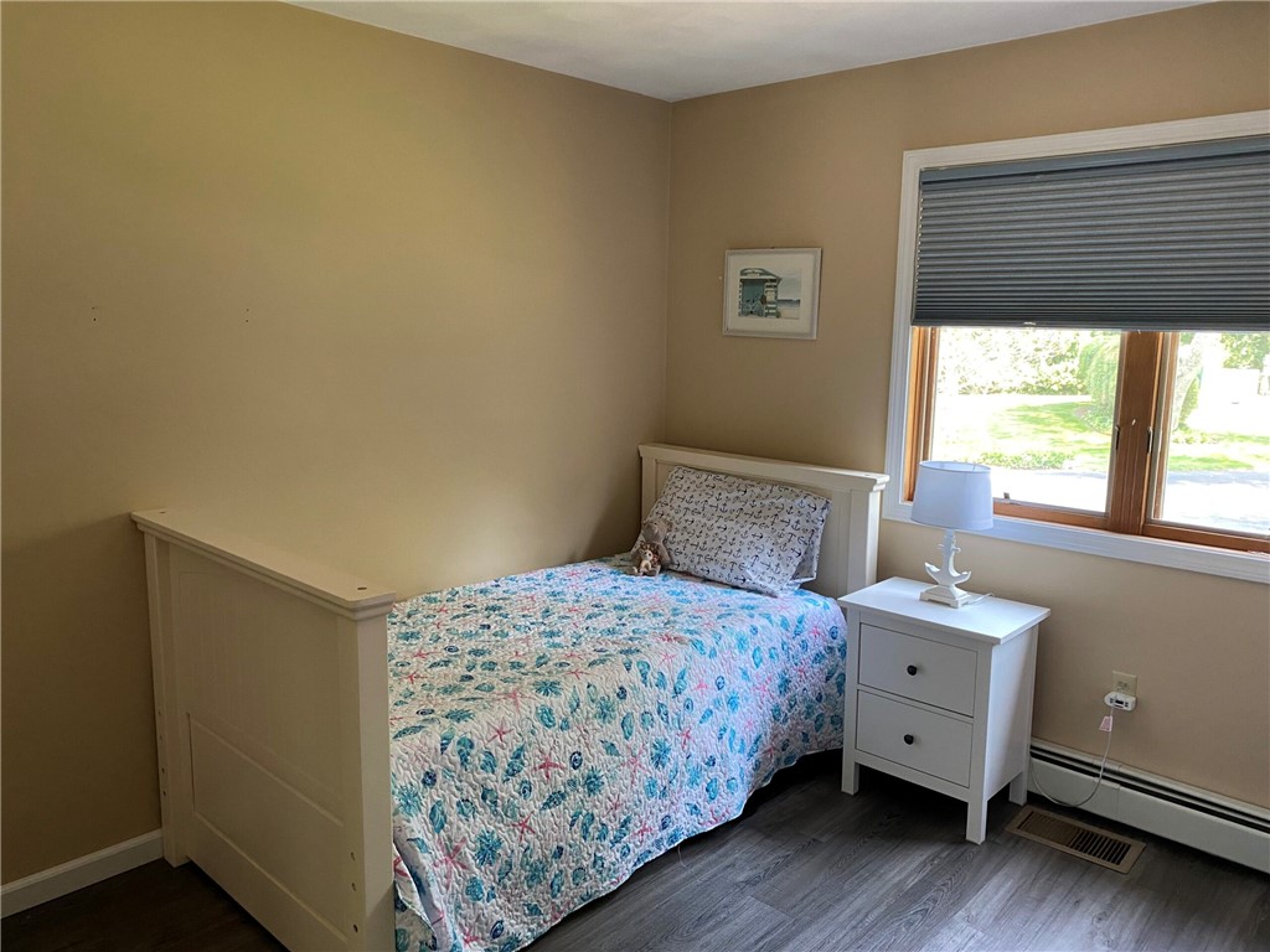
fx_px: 954
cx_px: 635
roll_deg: -0.8
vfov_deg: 53.1
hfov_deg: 67.3
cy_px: 476
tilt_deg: -9.1
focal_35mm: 26
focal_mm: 4.25
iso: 250
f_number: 1.8
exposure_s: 1/60
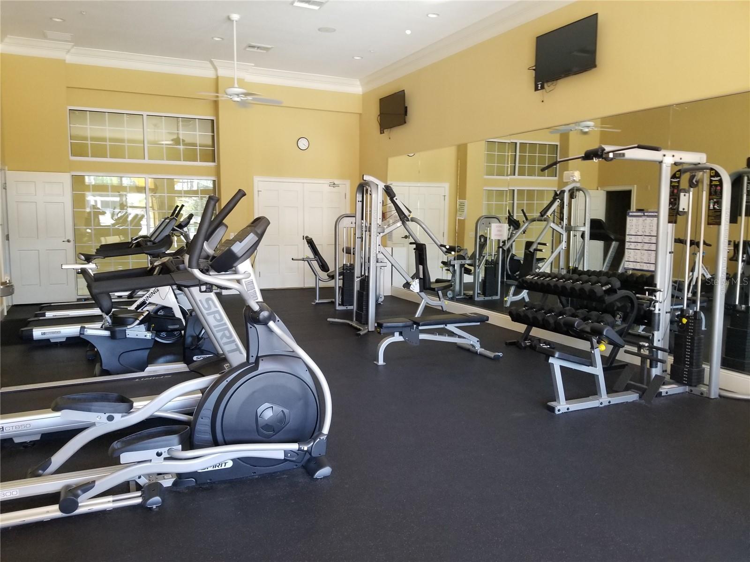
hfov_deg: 67.3
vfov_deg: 53.1
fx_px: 563
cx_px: 375
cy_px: 281
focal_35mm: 26
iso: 200
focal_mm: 4.3
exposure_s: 1/30
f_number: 1.7
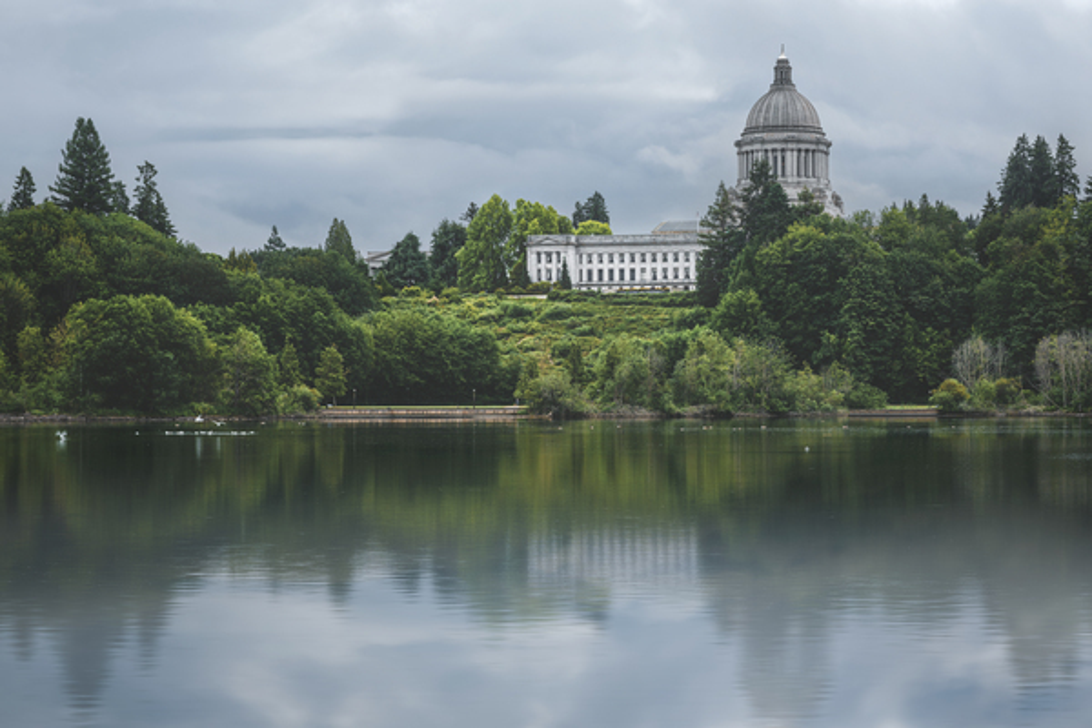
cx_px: 546
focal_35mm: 85
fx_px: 2578
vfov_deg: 16.1
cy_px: 364
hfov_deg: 23.9
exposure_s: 1/30
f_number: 8
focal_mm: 85
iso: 100
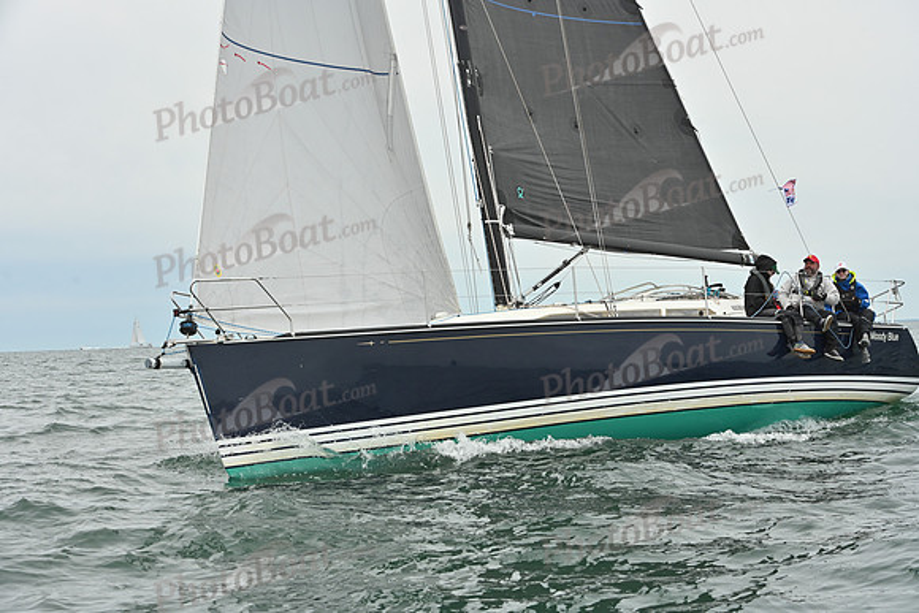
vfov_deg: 19.5
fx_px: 1787
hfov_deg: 28.8
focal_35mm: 70
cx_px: 460
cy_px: 306
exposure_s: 1/1000
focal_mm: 70
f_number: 9
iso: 320
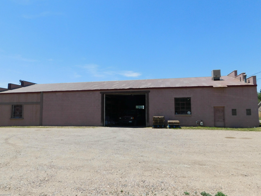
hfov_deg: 69.3
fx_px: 189
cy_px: 95
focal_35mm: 25
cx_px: 124
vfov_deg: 54.9
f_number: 6
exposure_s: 1/500
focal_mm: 4
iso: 125
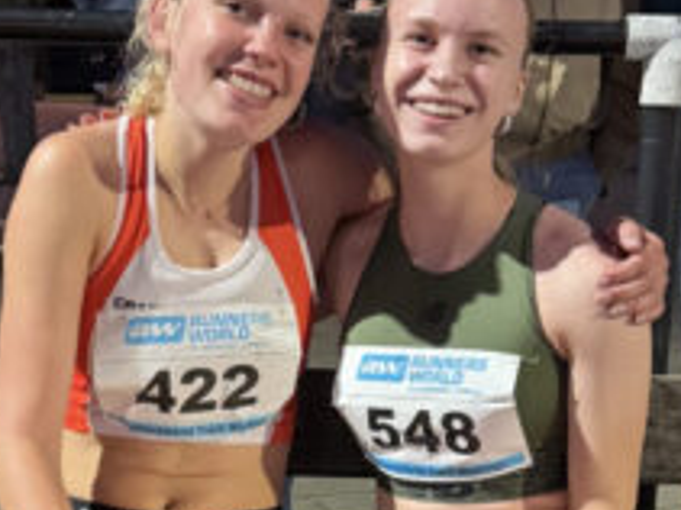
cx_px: 269
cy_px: 639
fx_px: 1121
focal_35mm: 57
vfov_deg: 23.1
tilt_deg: -17.2
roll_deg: -1.1
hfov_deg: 33.7
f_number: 1.78
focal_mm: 6.76
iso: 800
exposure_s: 1/41
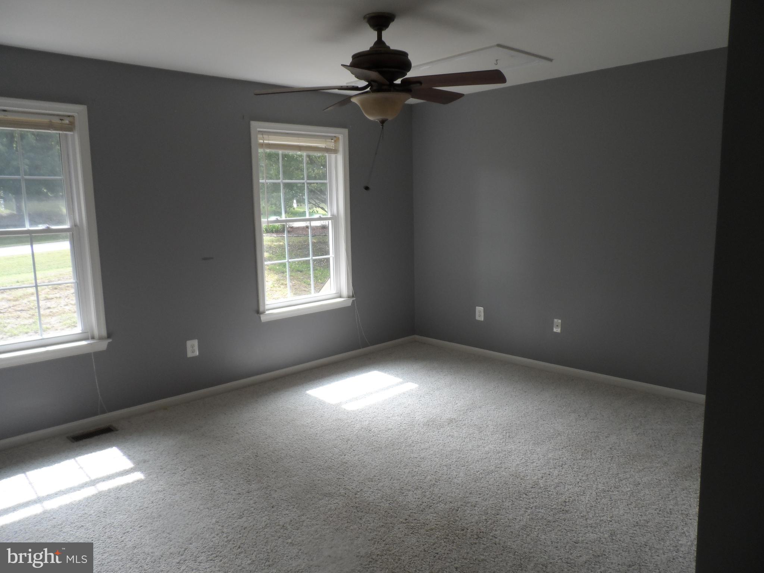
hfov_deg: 71.6
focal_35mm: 24
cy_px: 286
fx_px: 530
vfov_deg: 56.8
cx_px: 382
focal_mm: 4
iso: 80
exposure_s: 1/45
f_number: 3.2
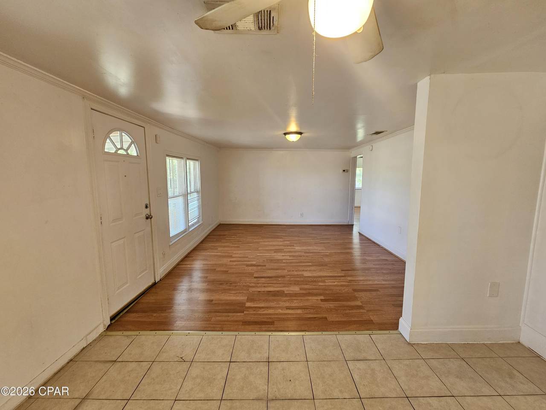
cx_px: 273
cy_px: 205
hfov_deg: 106.2
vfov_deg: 89.9
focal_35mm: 13
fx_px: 205
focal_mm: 2.2
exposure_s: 1/60
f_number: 2.2
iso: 160
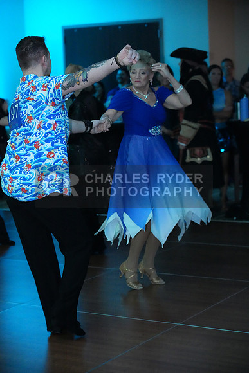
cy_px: 186
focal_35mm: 82
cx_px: 124
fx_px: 850
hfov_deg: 16.7
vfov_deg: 24.8
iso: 12800
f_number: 4
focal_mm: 82
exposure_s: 1/250
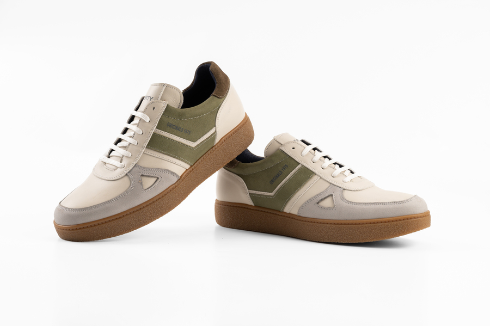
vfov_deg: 19.4
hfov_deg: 28.9
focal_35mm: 70
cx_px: 245
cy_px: 163
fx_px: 952
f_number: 8
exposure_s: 1/160
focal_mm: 70
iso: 100
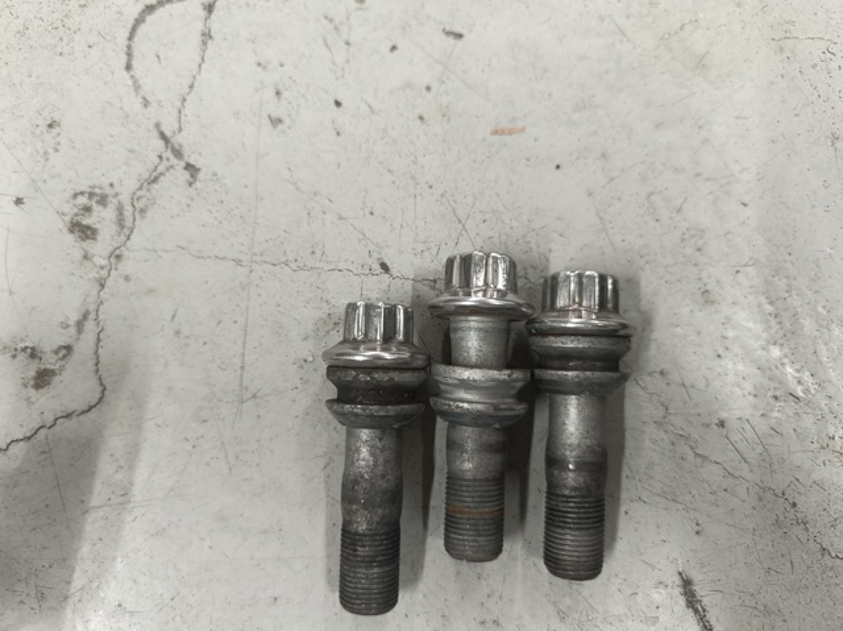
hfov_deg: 71.6
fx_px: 584
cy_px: 316
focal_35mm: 24
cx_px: 422
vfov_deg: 56.8
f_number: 1.65
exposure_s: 1/50
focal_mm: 6.14
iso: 975
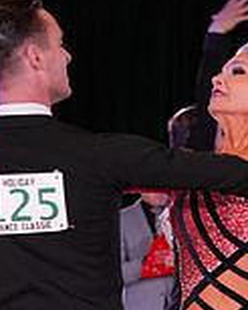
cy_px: 411
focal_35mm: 287
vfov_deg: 6.7
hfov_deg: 5.4
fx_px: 2636
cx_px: 176
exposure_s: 1/200
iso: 2000
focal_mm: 81
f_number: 5
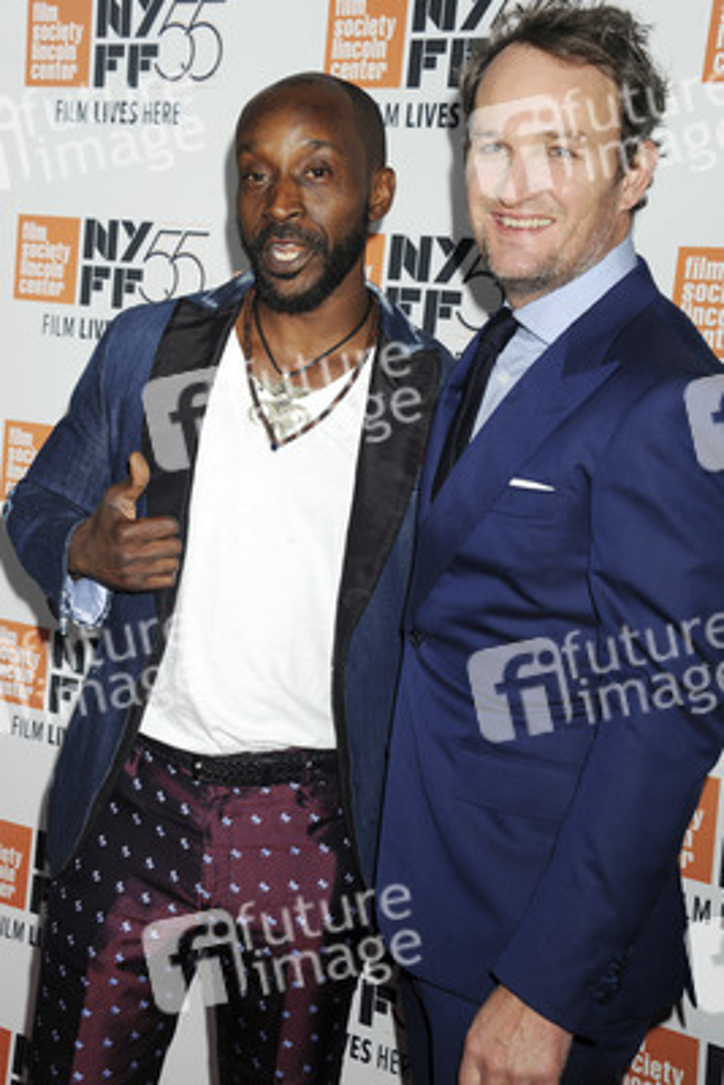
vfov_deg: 32.4
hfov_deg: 21.9
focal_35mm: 62
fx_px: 1869
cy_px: 542
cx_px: 362
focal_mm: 62
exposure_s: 1/250
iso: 800
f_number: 5.6
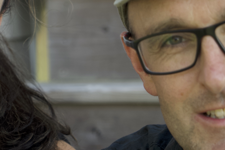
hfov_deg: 11.3
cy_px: 67
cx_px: 70
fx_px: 1138
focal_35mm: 182
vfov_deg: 7.5
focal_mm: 58
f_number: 4
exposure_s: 1/160
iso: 320
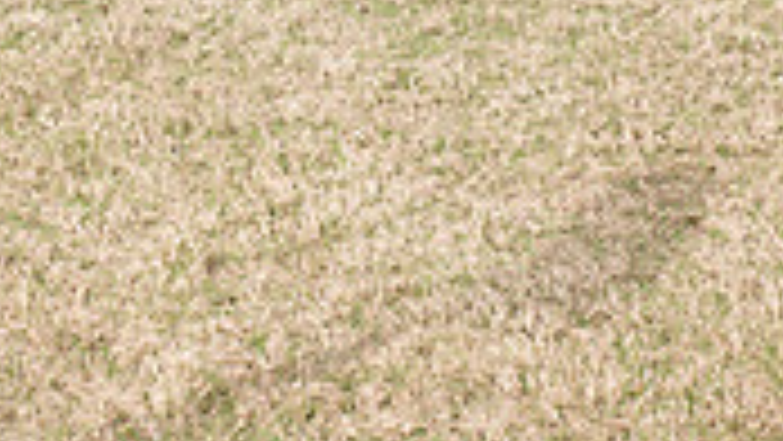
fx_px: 2471
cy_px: -549
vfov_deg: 9.3
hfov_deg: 17.9
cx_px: 243
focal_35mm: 119
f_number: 6.3
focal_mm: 44
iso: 100
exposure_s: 1/400
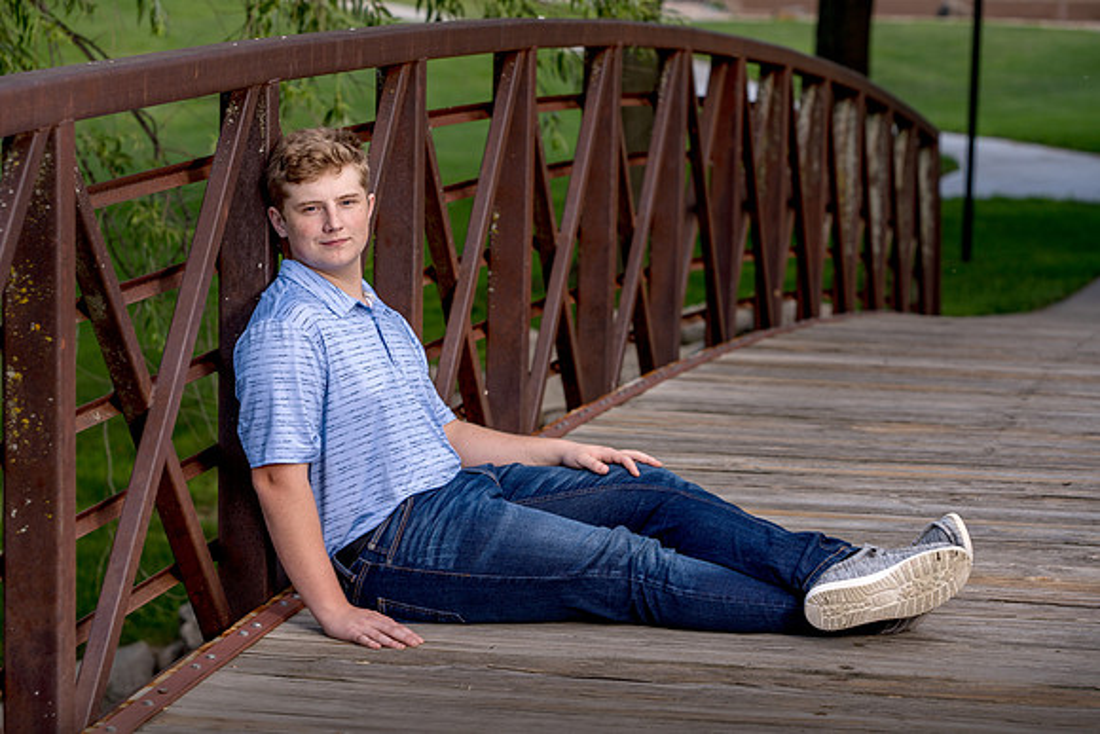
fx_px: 3667
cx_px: 550
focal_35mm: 120
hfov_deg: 17.1
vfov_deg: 11.4
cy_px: 367
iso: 160
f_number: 5
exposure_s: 1/160
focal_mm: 120
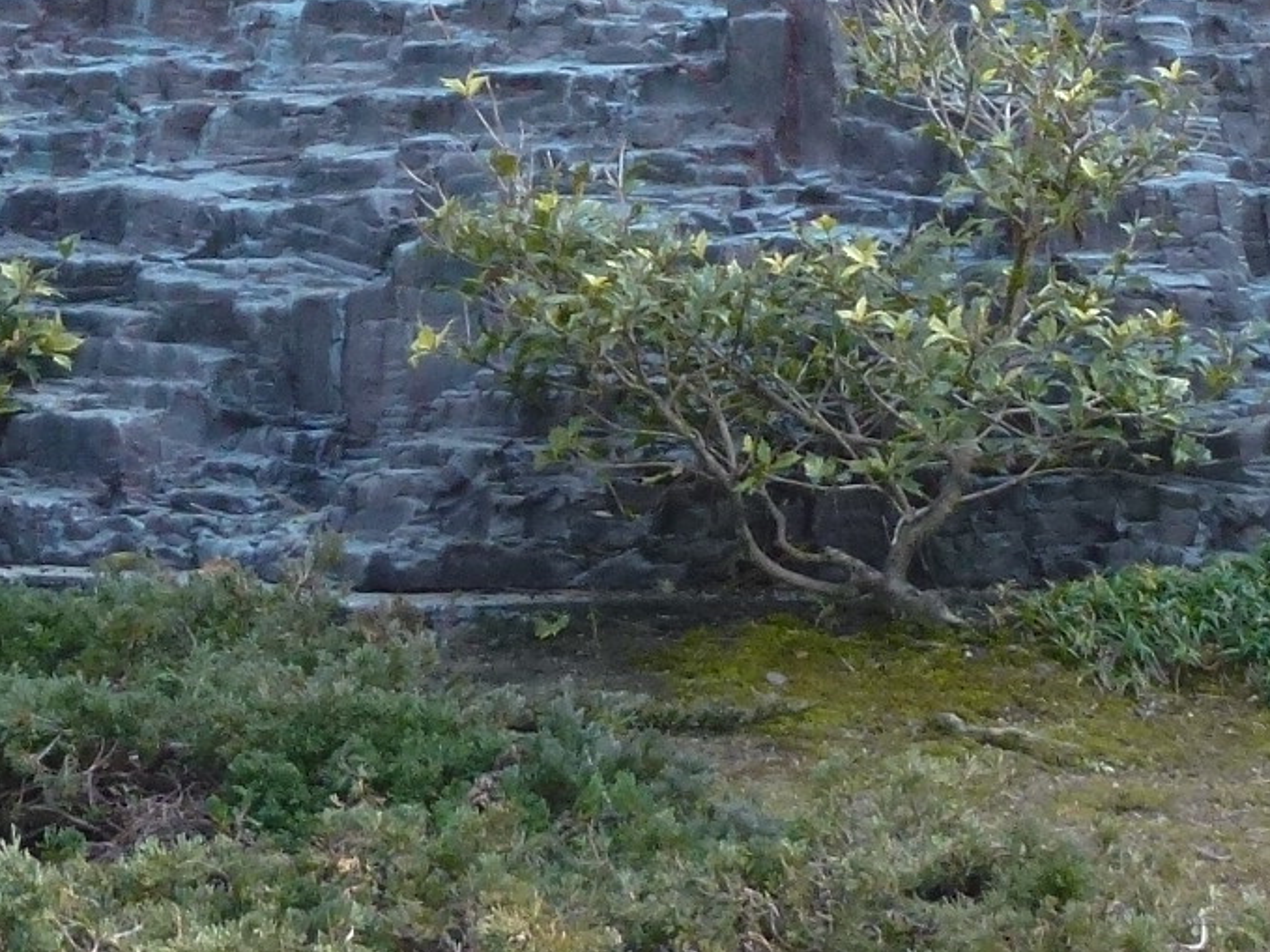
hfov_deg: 9.2
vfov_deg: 6.7
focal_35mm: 215
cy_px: -802
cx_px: 468
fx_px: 7887
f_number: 4.4
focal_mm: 10.1
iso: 160
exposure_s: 1/80
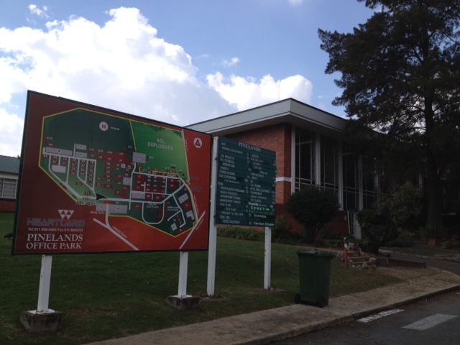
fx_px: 465
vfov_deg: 40.7
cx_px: 230
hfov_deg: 52.6
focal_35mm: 35
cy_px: 172
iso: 50
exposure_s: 1/1493
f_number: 2.4
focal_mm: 4.28
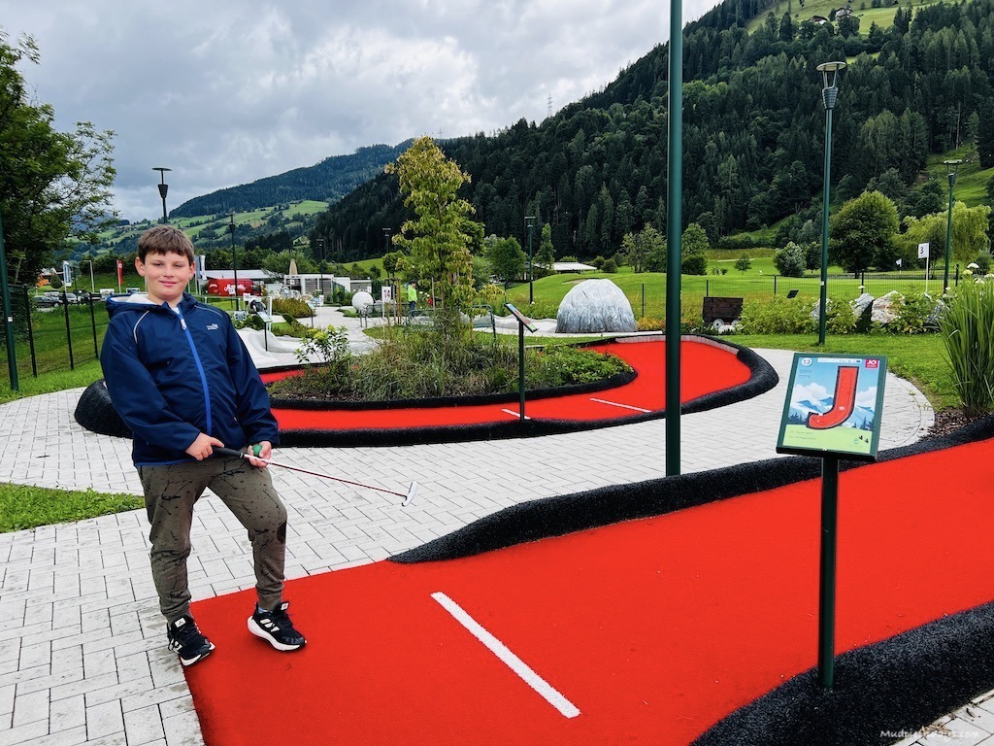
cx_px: 497
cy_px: 373
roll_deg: +1.1
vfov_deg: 53.1
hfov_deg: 67.3
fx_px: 747
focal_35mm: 26
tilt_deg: -8.6
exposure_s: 1/1280
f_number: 1.5
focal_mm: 5.7
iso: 50
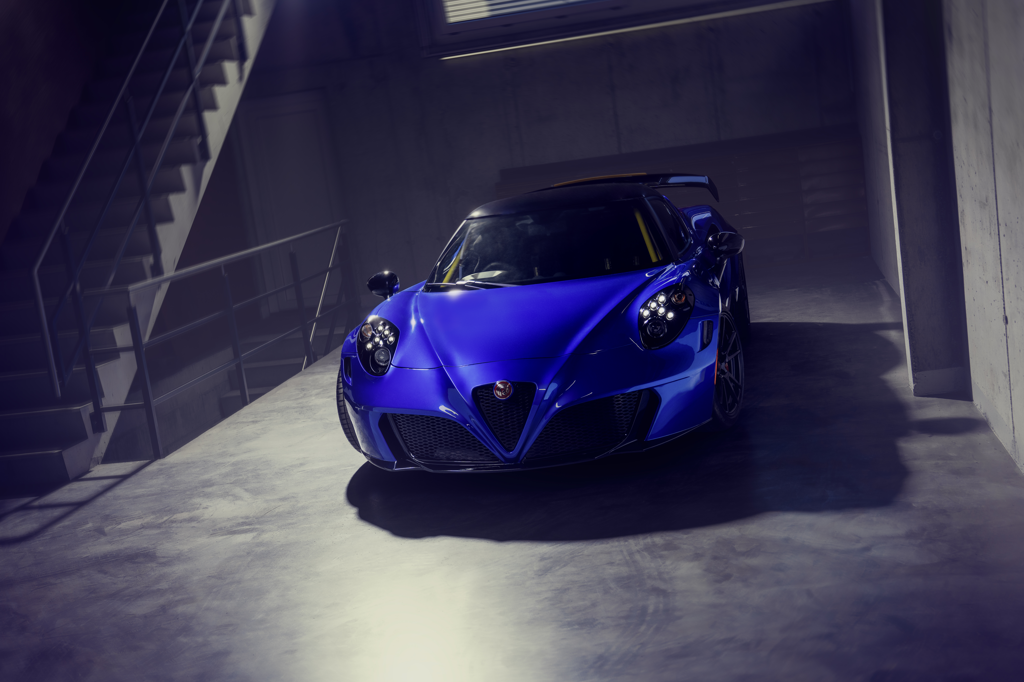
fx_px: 1308
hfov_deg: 42.7
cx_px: 498
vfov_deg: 29.2
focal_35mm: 46
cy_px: 360
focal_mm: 39
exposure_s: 1/800
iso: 100
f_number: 4
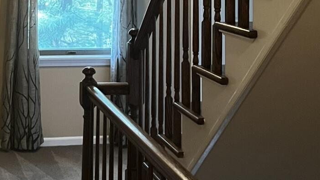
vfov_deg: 14.0
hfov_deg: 25.8
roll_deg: +0.1
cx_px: 71
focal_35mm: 81
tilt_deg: +2.2
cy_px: -85
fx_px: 687
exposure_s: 1/40
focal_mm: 5.1
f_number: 1.6
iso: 500
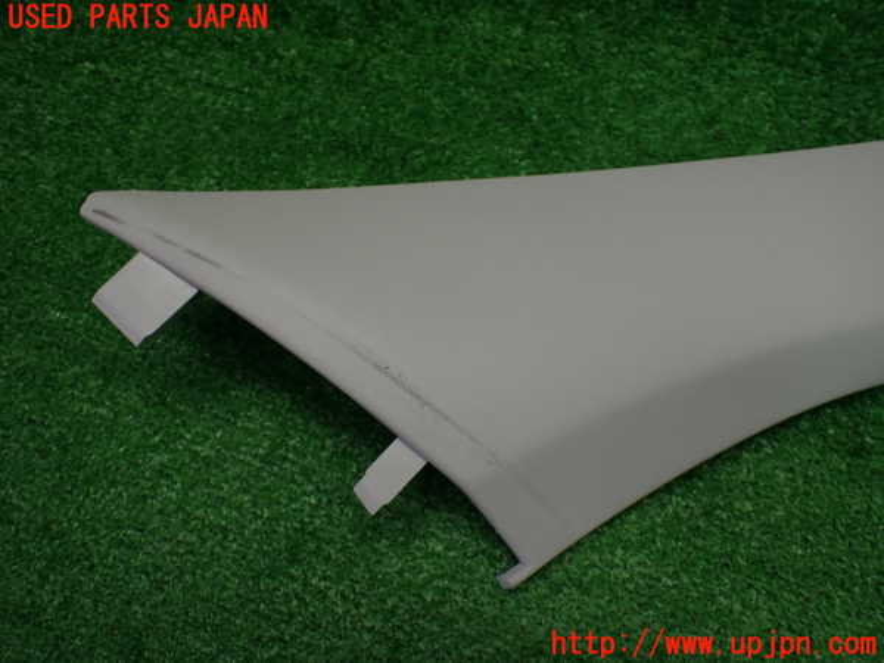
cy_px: 332
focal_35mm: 30
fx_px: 766
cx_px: 442
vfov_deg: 46.8
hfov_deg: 60.0
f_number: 2.3
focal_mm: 5.4
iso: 200
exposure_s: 1/125
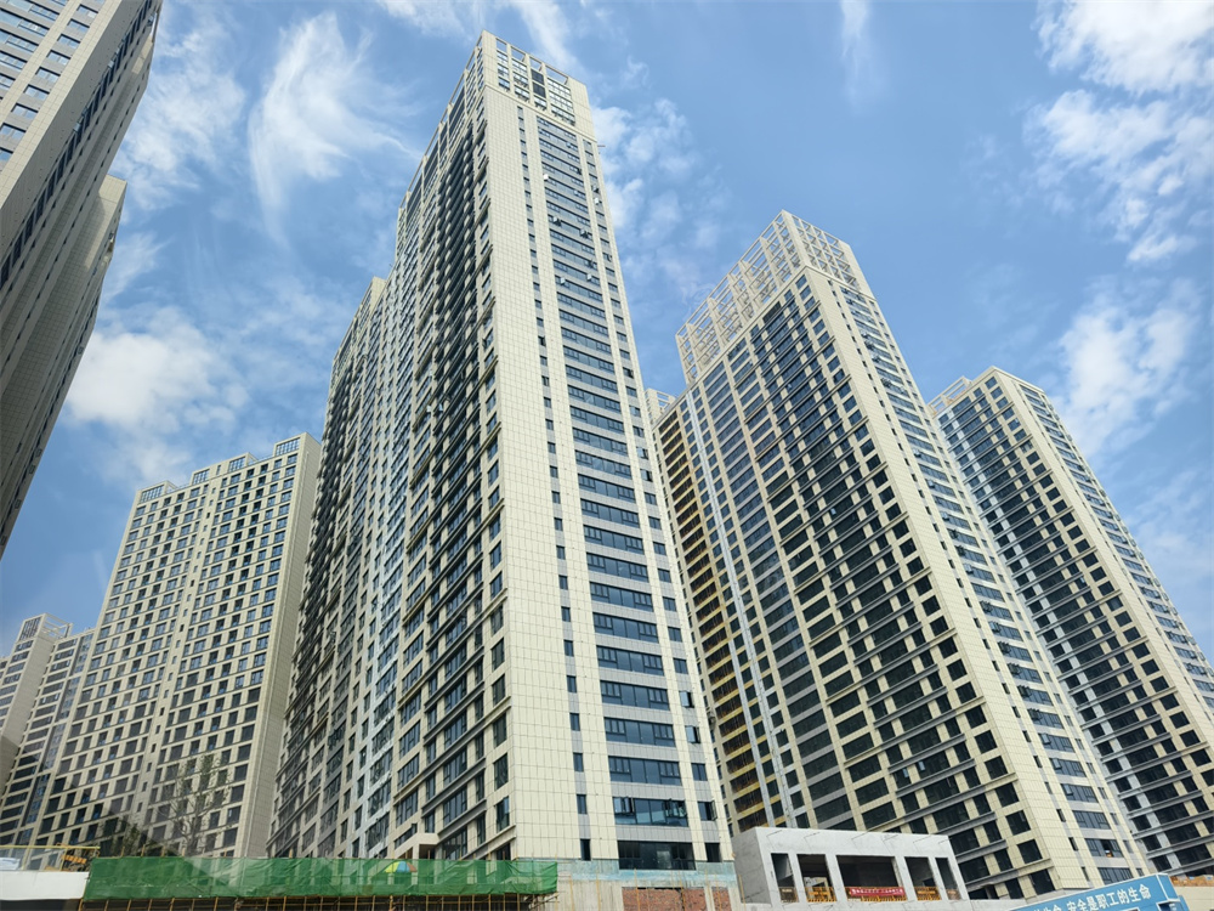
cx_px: 607
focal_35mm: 23
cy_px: 456
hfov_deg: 73.9
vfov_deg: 58.9
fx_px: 807
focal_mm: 8.67
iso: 418
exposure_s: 1/9174
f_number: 1.75
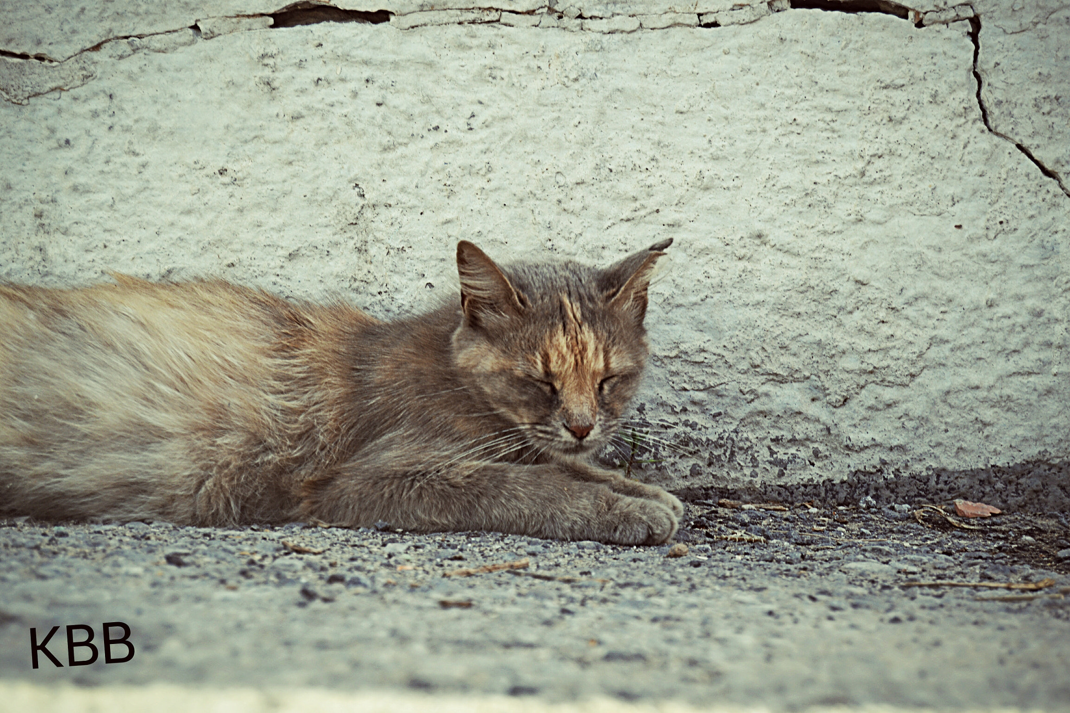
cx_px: 535
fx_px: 2318
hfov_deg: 26.0
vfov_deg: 17.5
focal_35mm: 78
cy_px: 356
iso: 200
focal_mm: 52
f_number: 5.6
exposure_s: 1/200
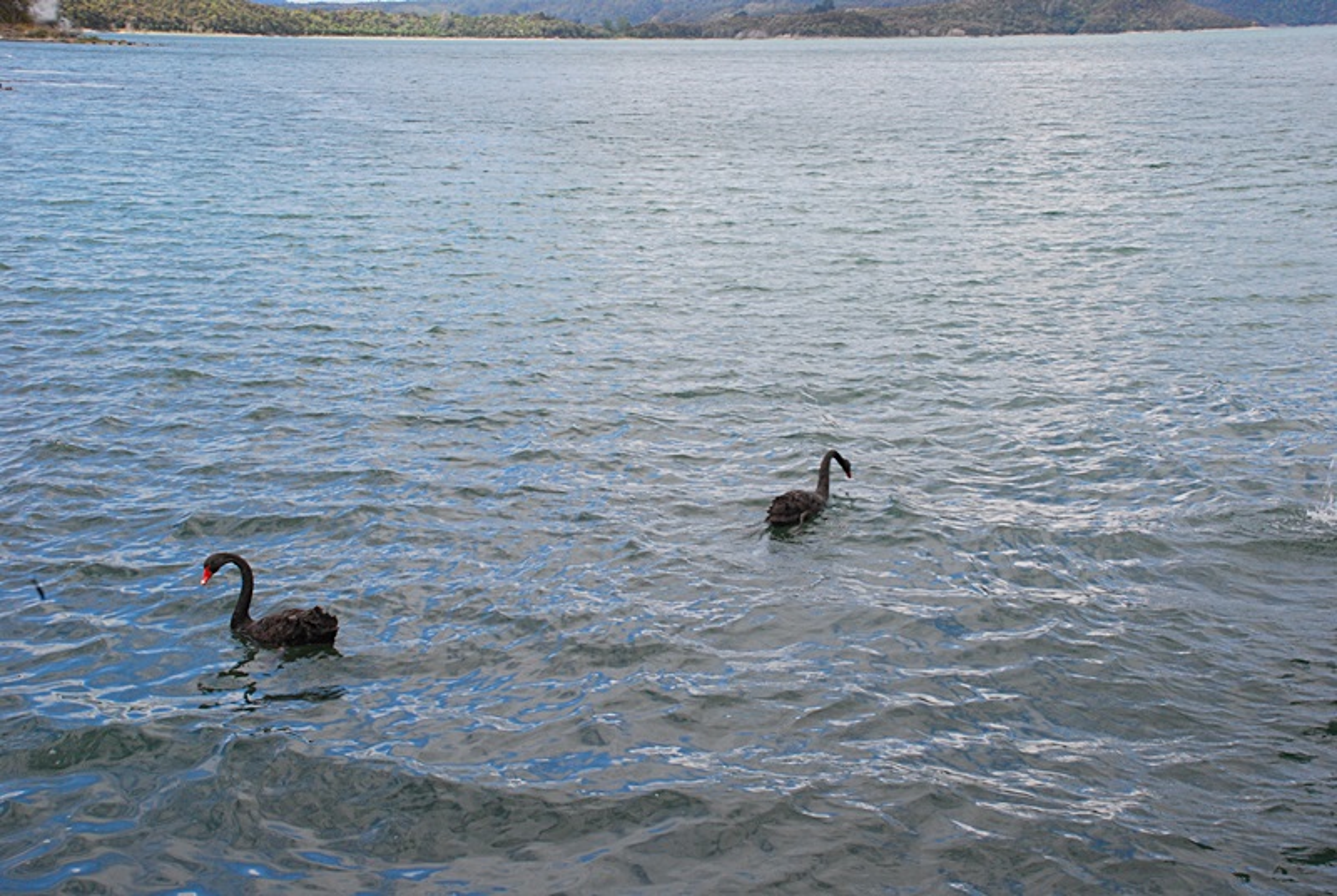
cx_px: 668
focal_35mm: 46
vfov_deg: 29.0
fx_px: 1729
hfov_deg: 42.3
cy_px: 448
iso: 360
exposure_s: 1/60
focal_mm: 31
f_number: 25
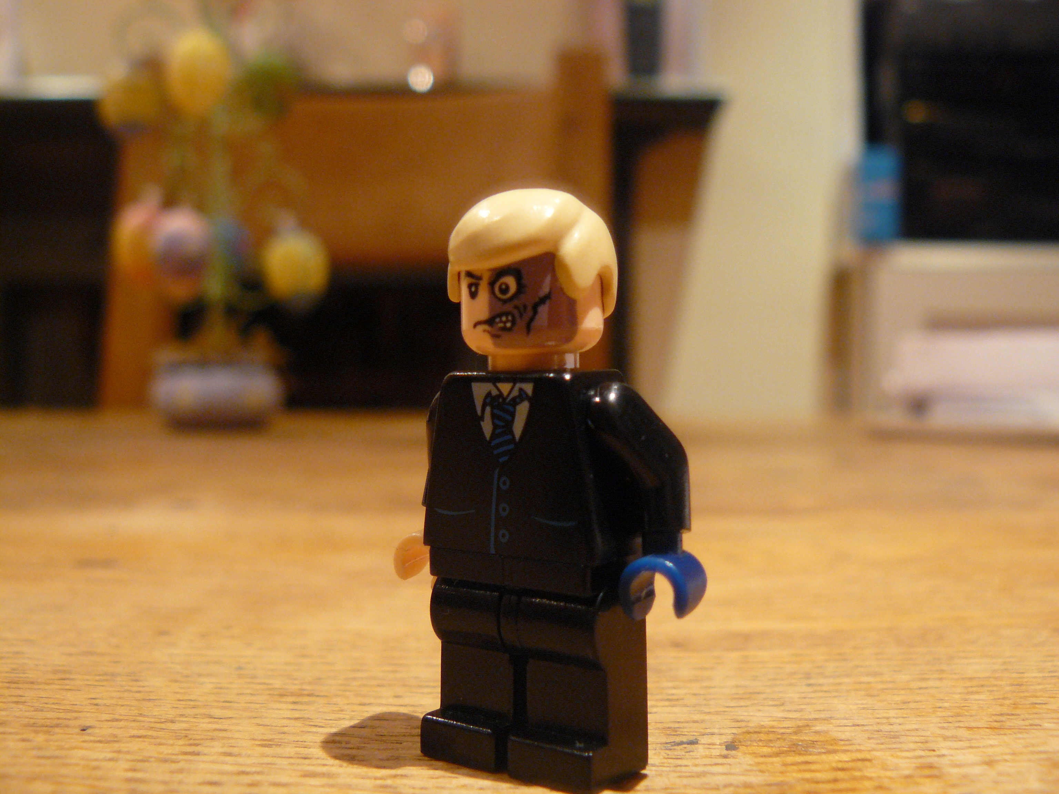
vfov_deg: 39.7
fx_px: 1101
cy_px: 397
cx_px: 530
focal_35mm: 36
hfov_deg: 51.4
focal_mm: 6
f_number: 2.8
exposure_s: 1/4
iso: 200
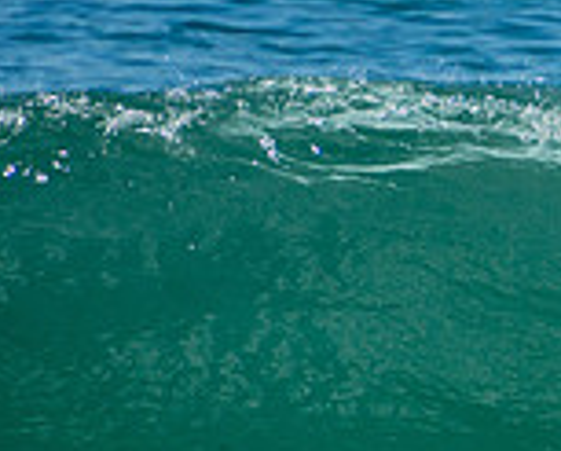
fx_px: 35483
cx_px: 1019
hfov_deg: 0.9
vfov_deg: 0.7
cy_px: 266
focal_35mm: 2133
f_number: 5.6
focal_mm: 400
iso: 320
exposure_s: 1/2000
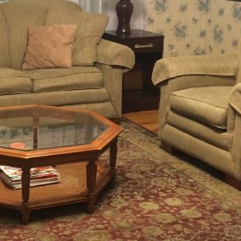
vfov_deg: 22.7
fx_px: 599
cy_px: 90
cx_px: 108
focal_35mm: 76
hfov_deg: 22.8
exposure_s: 1/17
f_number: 2.2
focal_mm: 4.15
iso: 200
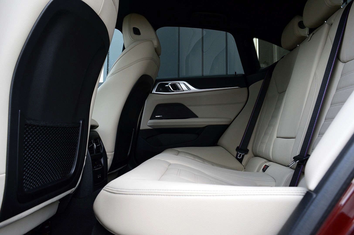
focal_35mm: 27
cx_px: 177
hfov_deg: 67.4
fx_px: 265
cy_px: 118
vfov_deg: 47.9
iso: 400
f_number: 8
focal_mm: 18
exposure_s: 1/80
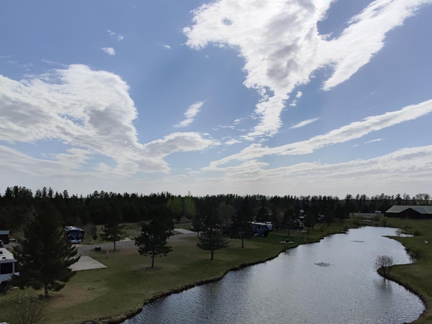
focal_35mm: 26
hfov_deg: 67.3
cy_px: 206
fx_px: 325
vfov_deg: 52.4
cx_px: 206
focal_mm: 16
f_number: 2.55
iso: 101
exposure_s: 1/4614
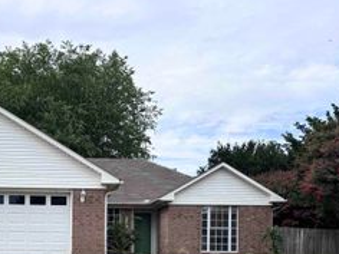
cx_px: 73
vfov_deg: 25.5
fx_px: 539
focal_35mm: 55
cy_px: 242
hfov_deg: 34.0
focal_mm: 5.96
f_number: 1.6
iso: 50
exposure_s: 1/2857
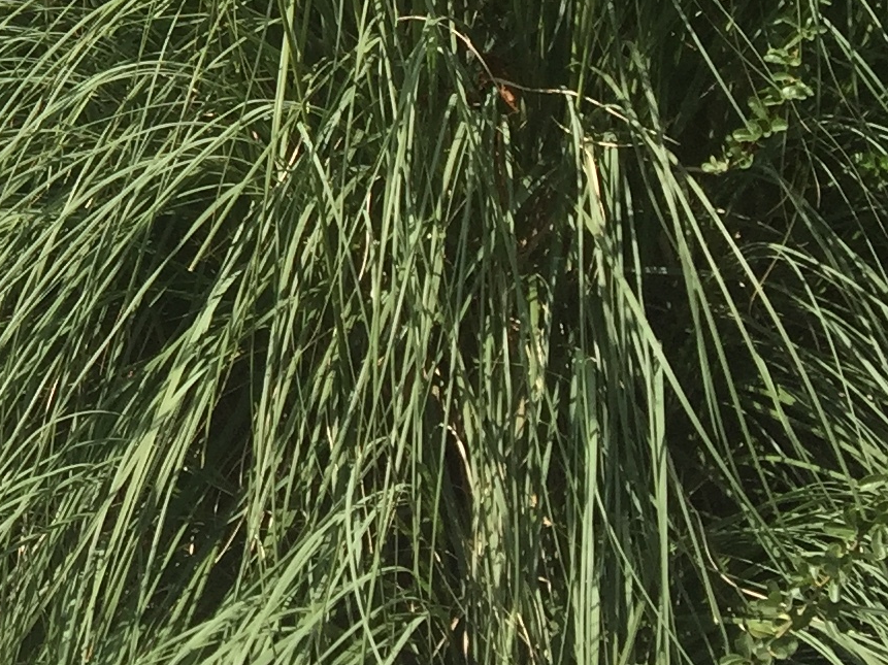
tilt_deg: +6.1
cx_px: -409
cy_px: -275
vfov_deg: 12.9
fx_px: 2821
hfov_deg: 16.4
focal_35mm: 110
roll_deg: -4.3
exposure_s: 1/1582
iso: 32
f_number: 2.2
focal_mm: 4.15
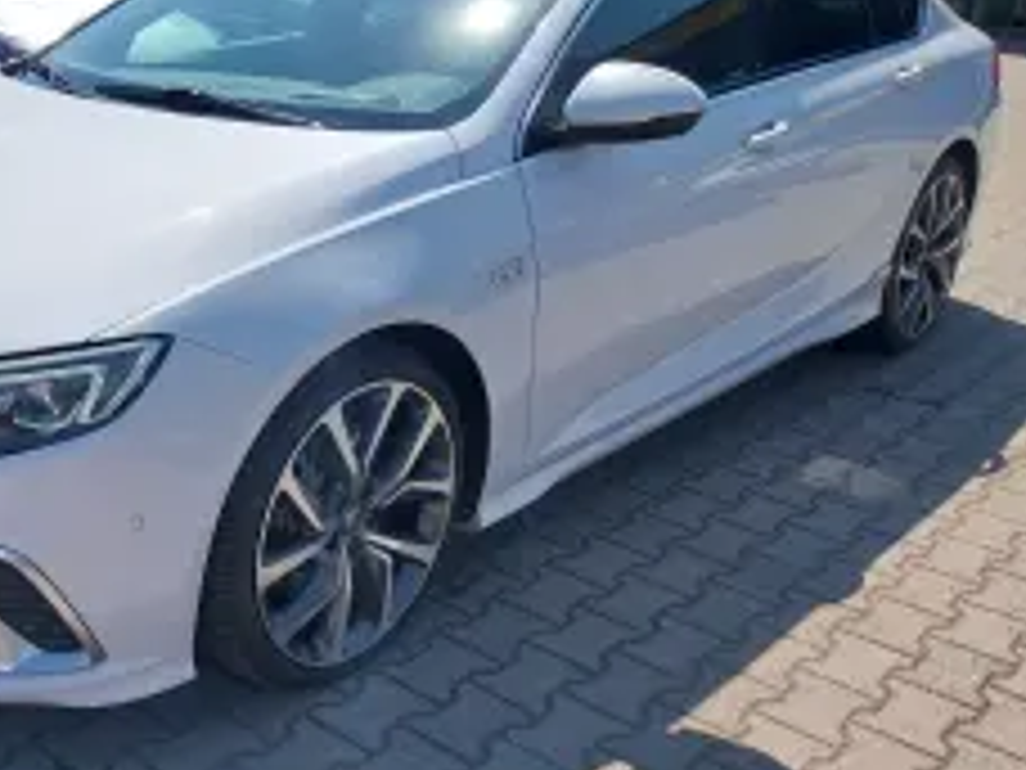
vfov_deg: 35.1
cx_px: 252
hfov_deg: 44.2
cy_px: 383
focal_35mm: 41
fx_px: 1215
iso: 25
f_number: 1.8
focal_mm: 4
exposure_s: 1/930
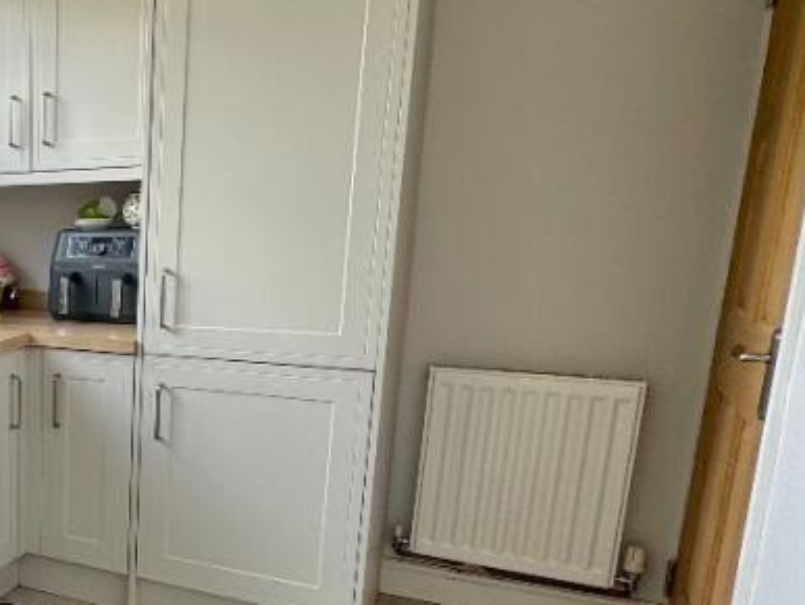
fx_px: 861
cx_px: -108
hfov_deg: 39.5
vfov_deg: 38.4
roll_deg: +0.8
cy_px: 387
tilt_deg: -10.9
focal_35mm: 37
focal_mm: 2.22
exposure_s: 1/133
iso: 40
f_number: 2.2
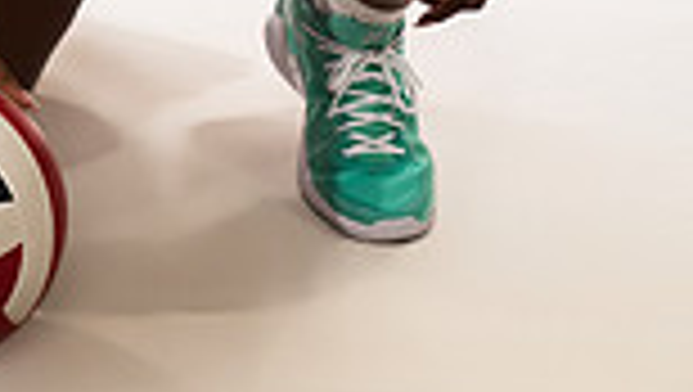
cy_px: -554
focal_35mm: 153
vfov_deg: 7.4
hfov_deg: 14.0
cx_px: 216
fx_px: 2814
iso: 500
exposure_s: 1/320
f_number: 7.1
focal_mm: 50
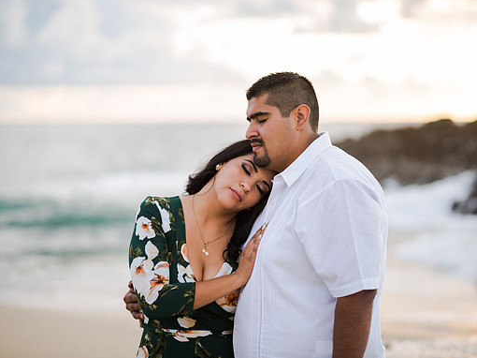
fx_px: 1281
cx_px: 225
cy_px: 179
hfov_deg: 21.1
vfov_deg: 15.9
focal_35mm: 93
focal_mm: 85
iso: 64
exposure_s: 1/320
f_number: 1.8
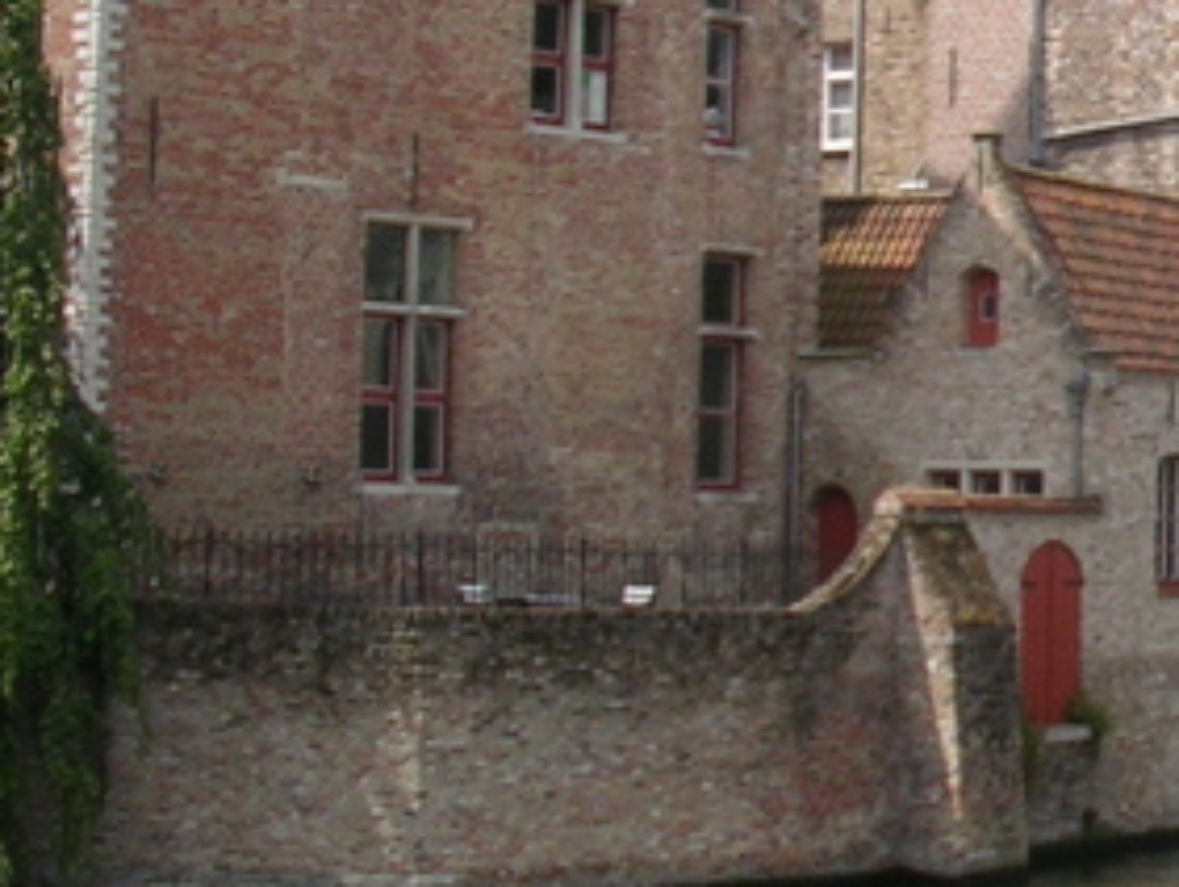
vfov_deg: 13.1
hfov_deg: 16.1
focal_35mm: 113
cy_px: 268
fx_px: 3852
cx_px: 1697
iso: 50
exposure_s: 1/218
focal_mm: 5.8
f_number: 5.6
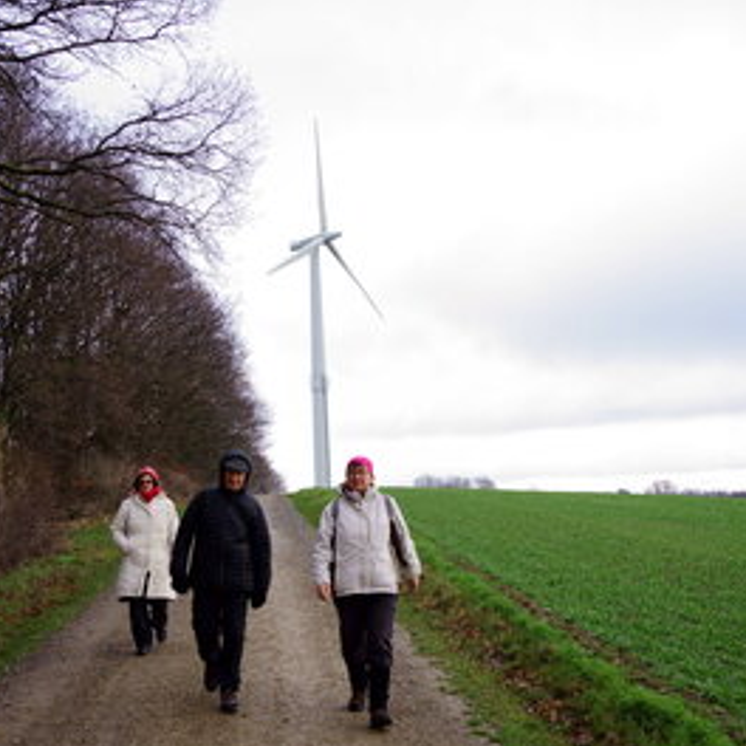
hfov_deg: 37.5
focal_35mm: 45
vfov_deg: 37.6
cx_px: 390
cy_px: 374
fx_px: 1097
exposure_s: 1/60
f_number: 5
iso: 100
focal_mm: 35
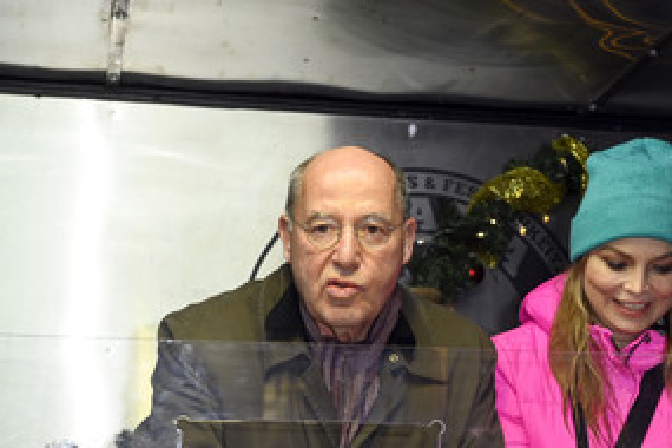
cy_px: 297
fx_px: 1829
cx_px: 499
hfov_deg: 20.7
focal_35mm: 98
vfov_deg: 13.9
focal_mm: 62
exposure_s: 1/125
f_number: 5.6
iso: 2000
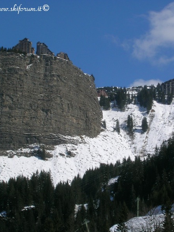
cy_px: 116
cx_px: 133
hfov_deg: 10.5
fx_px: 945
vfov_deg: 14.0
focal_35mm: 141
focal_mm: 16.2
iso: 50
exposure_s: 1/411
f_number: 8.2
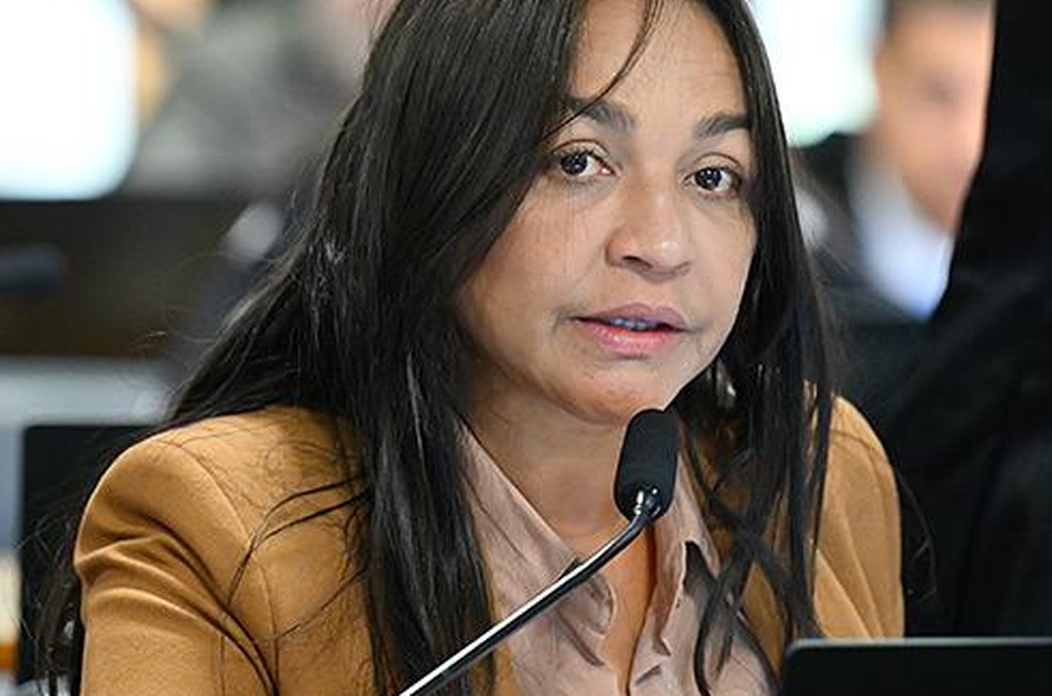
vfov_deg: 3.0
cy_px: 475
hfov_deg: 4.5
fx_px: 13383
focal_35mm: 459
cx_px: 658
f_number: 2.8
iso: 2500
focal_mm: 175
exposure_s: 1/160
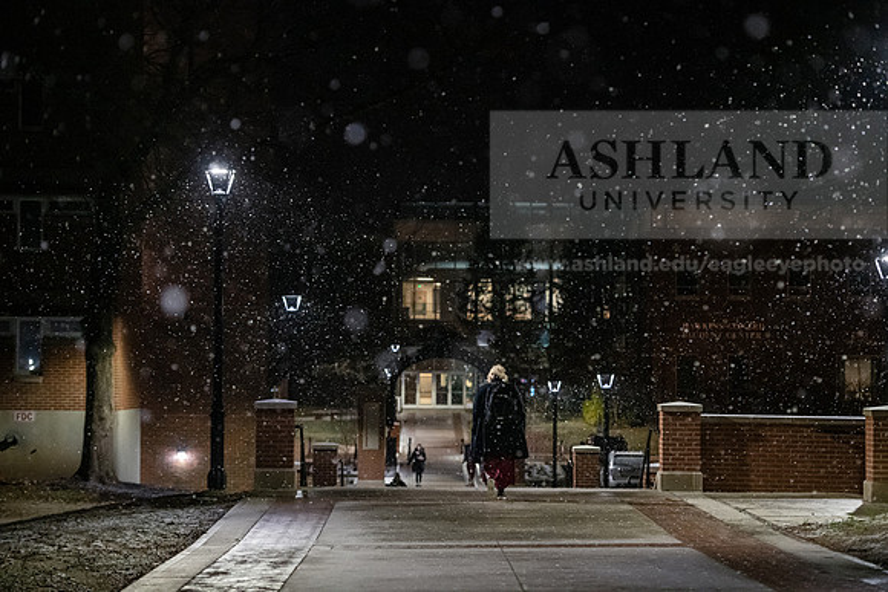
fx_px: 2590
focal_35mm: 105
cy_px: 296
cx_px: 444
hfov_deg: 19.5
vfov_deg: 13.0
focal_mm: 105
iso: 5000
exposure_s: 1/250
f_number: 3.2
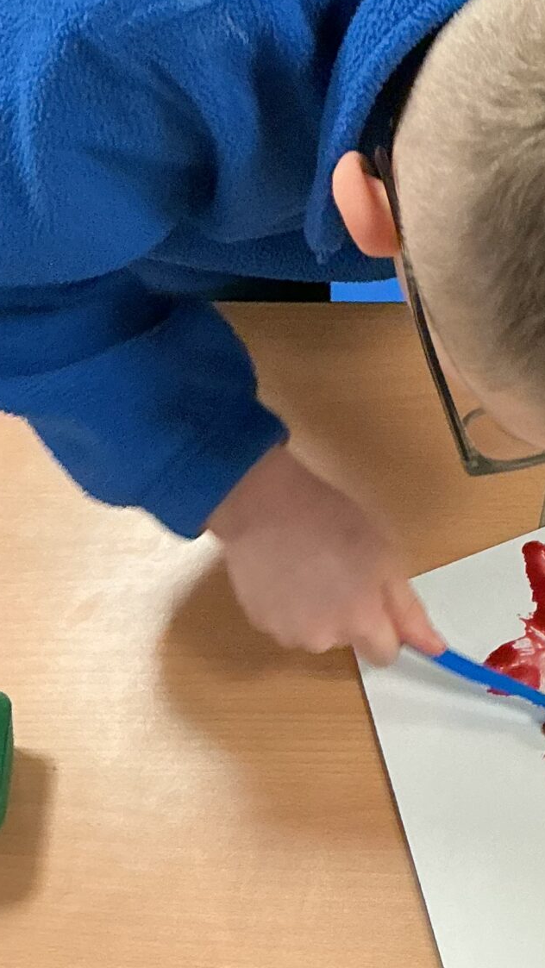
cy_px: 334
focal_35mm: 72
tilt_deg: -50.8
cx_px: 804
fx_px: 1849
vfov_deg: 29.2
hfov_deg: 15.5
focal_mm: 3
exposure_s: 1/60
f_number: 1.8
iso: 160
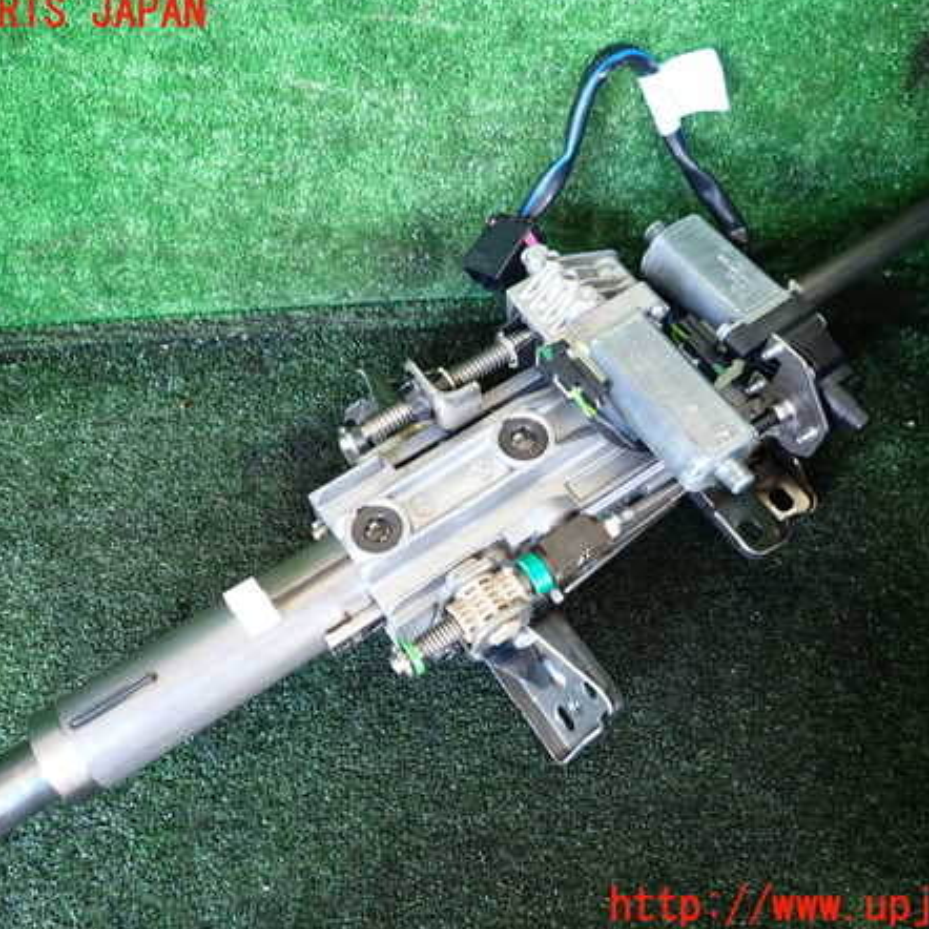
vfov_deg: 54.0
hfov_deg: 54.0
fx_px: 911
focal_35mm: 30
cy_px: 460
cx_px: 454
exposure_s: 1/30
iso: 250
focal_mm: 4.5
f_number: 2
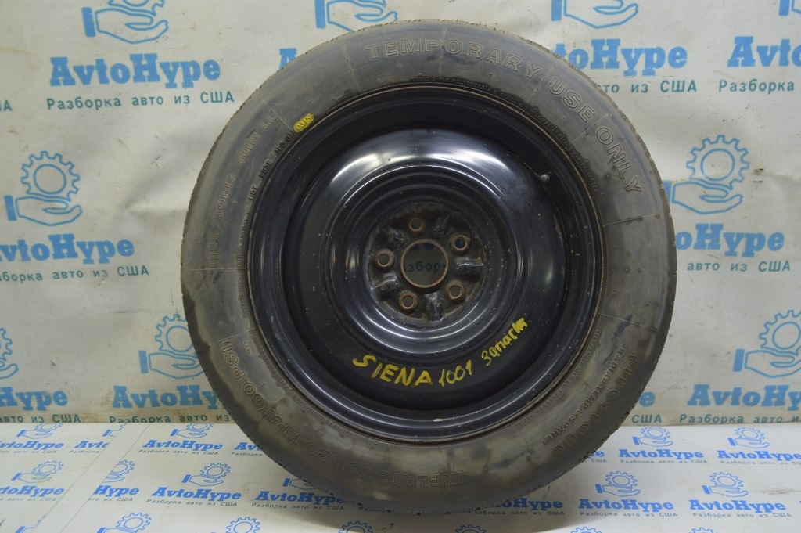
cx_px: 400
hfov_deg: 59.5
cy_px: 266
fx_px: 700
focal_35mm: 32
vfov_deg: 41.6
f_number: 5.6
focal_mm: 21
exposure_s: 1/20
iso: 400
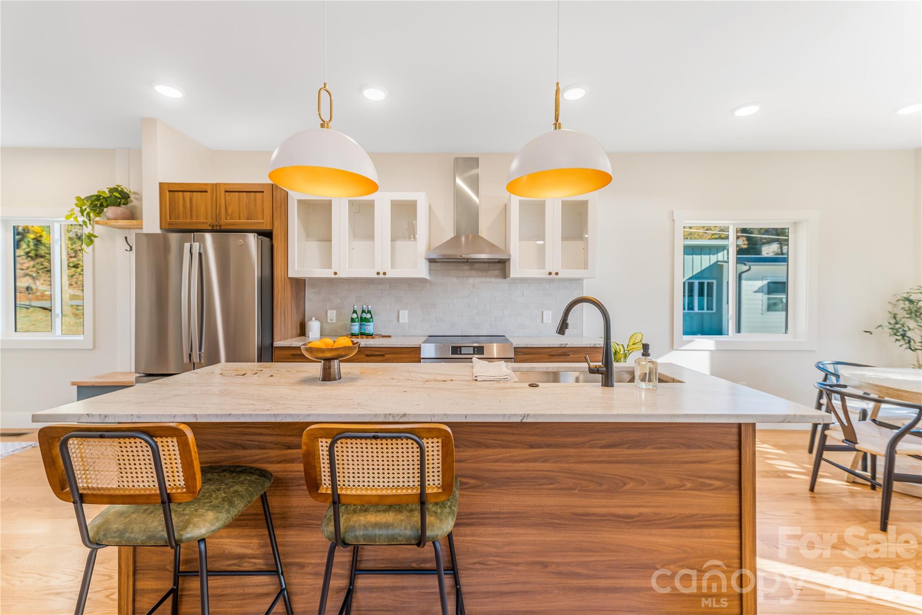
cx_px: 461
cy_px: 308
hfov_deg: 104.3
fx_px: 359
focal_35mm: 14
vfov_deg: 81.2
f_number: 4.5
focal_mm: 14
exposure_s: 1/50
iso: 100
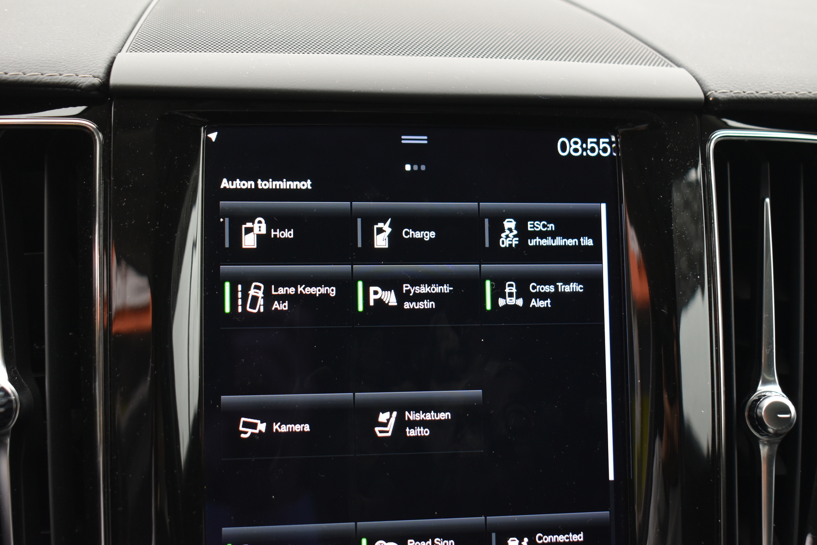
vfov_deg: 25.8
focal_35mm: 52
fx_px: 1191
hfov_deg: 37.9
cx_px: 408
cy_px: 272
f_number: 4.5
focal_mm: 35
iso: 640
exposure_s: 1/60
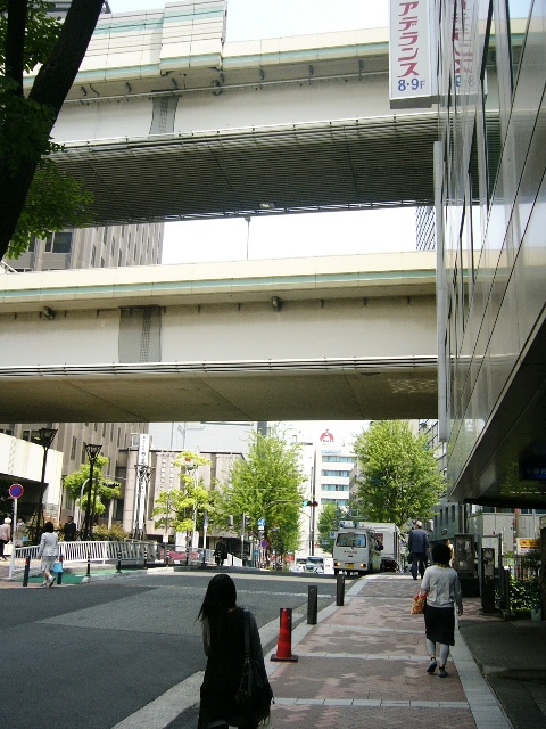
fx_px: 736
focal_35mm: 35
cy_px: 364
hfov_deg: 40.7
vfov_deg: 52.6
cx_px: 273
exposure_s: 1/500
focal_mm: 5.8
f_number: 2.8
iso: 50
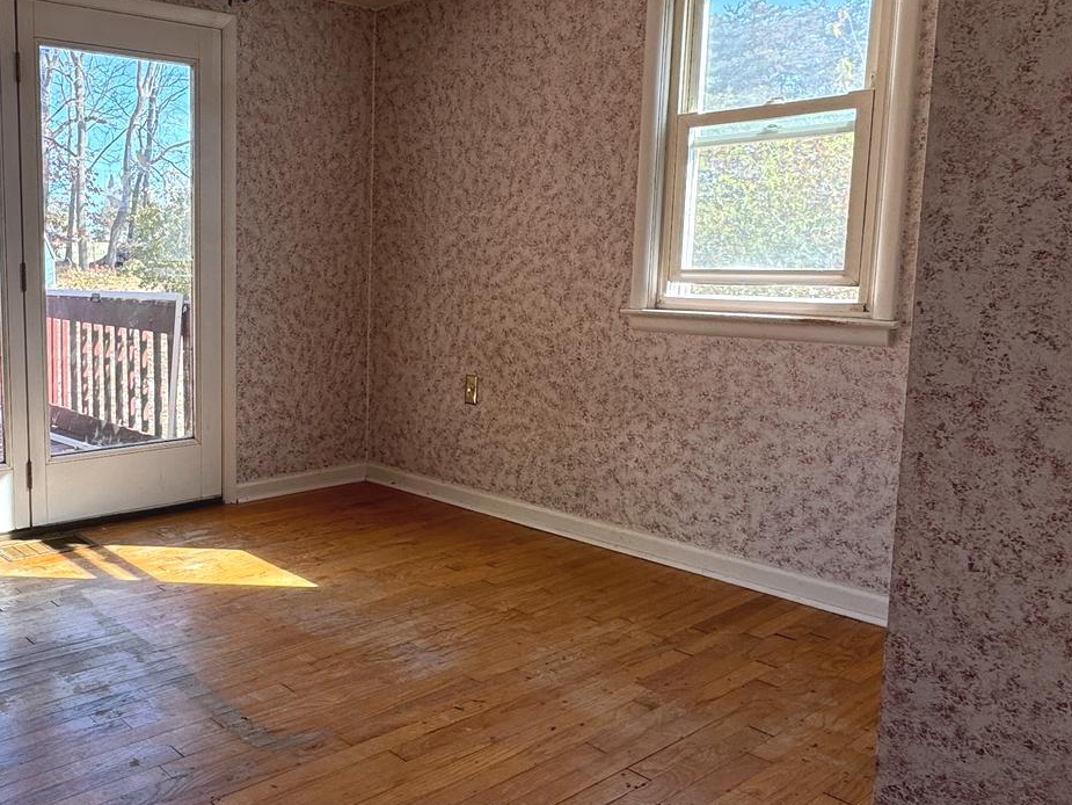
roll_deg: -0.1
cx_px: 258
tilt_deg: -7.5
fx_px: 960
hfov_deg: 55.3
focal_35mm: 31
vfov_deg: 45.4
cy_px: 383
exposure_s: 1/172
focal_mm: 2.22
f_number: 2.2
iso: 40
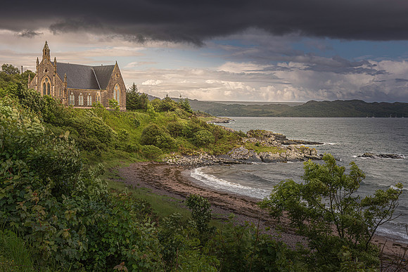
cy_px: 136
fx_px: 623
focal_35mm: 55
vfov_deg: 24.6
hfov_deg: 36.2
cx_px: 204
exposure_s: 1/200
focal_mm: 55
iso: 200
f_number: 11
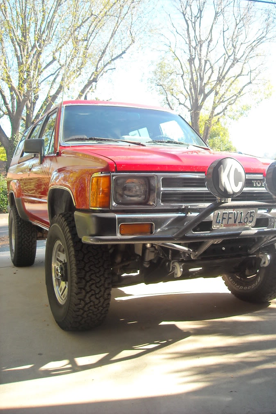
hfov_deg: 35.9
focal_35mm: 37
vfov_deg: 51.9
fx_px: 425
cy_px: 204
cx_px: 157
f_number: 2.8
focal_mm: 5.7
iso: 64
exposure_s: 1/141
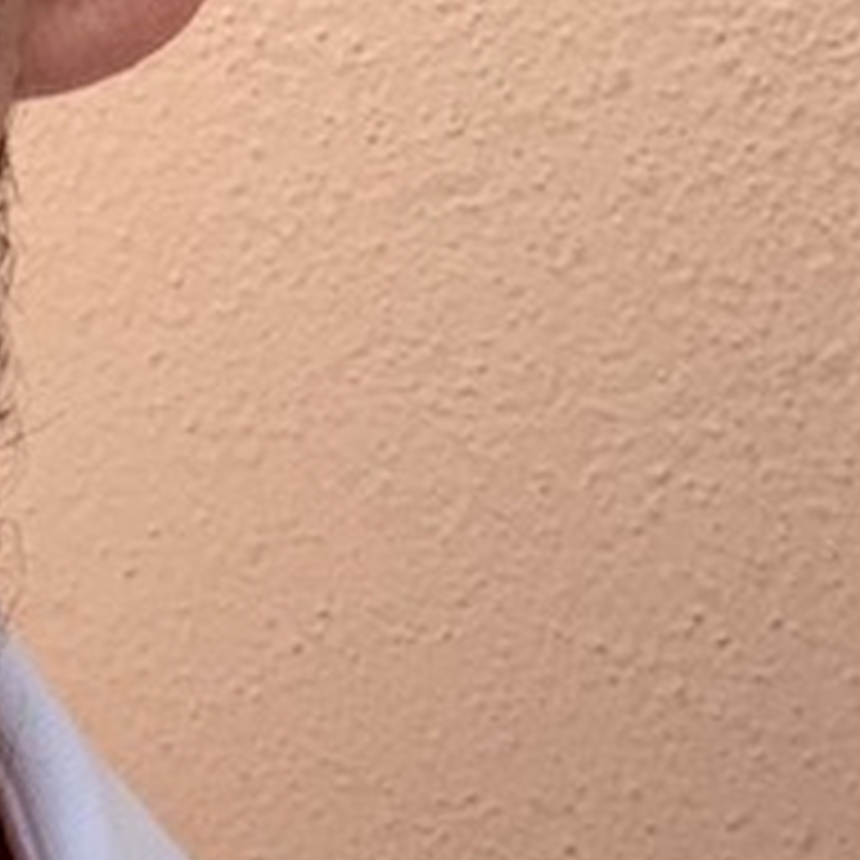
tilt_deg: -5.5
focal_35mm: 308
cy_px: 320
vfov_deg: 5.7
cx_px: -860
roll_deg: -1.6
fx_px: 8657
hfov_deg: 5.6
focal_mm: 6
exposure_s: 1/60
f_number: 2.4
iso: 160
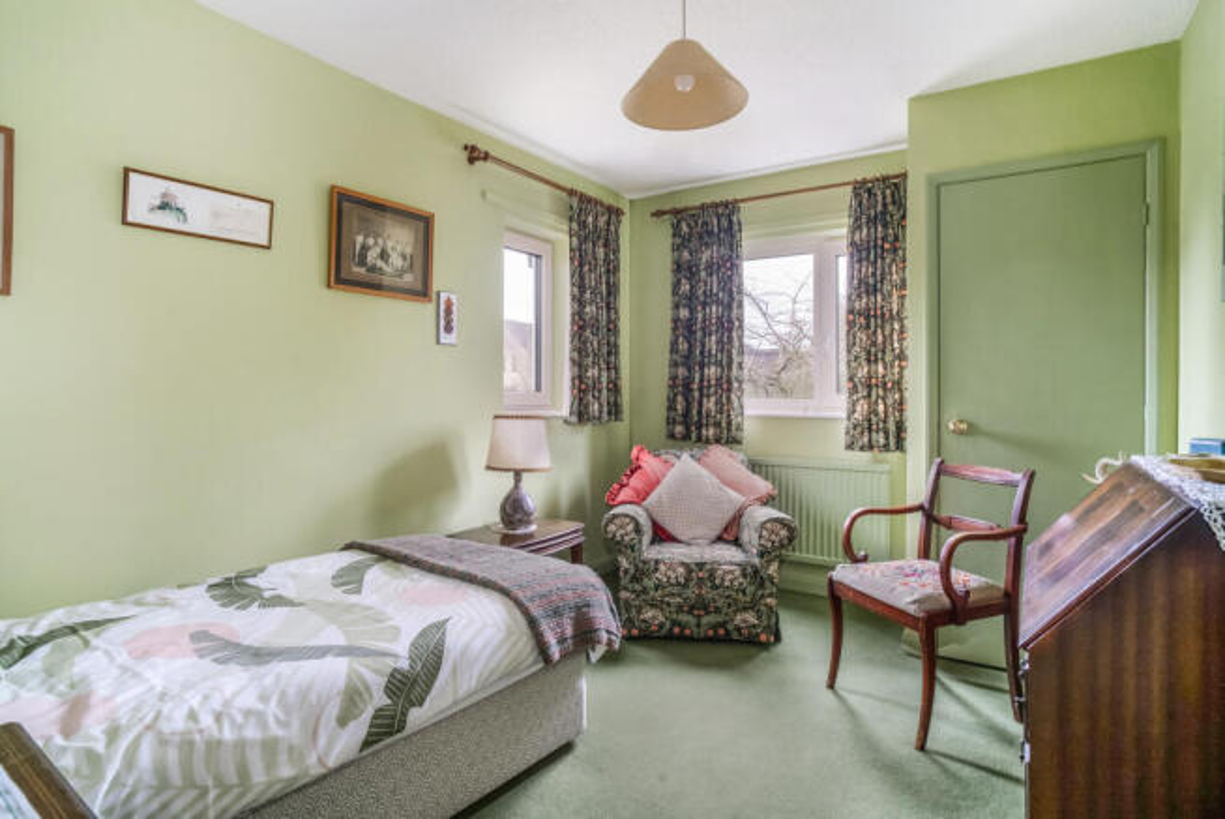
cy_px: 410
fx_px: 613
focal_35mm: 18
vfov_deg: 67.5
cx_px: 612
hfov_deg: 90.0
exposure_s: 3.2
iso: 400
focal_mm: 18
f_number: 8
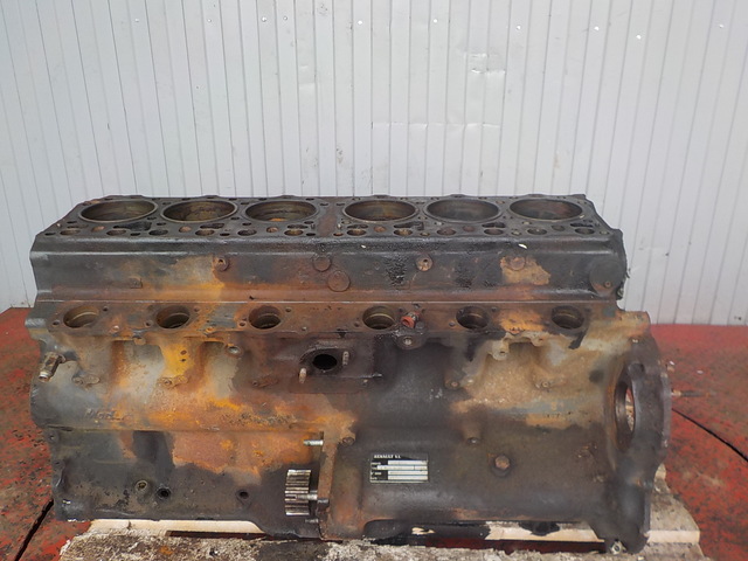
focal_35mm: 30
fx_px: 648
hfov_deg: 60.0
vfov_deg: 46.8
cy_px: 280
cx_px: 374
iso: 125
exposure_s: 1/80
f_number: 3.3
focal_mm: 4.1
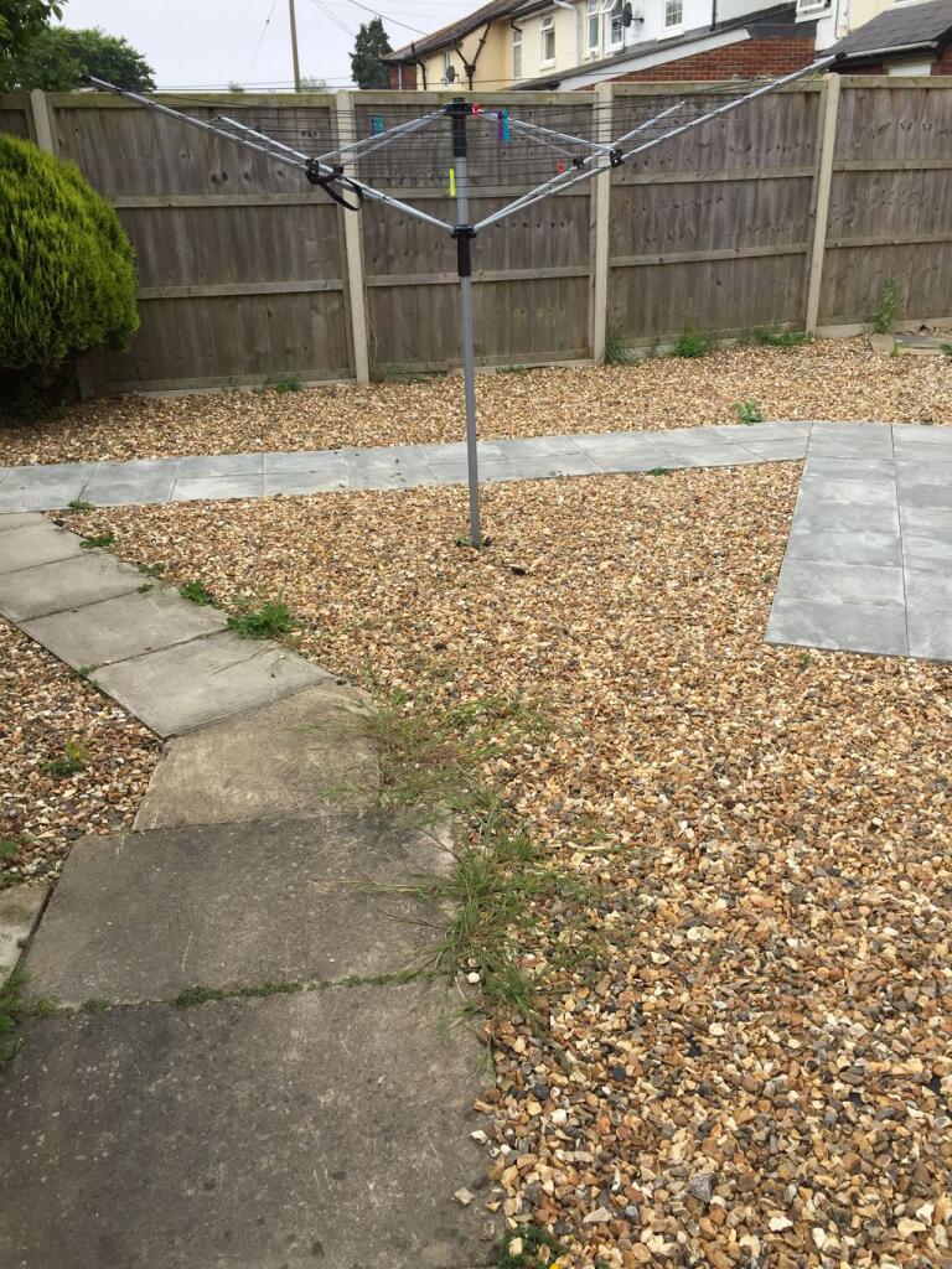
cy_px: 634
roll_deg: +1.1
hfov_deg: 48.2
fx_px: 1063
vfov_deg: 61.7
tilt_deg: -22.9
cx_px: 476
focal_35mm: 29
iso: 32
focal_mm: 4.15
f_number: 2.2
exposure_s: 1/860
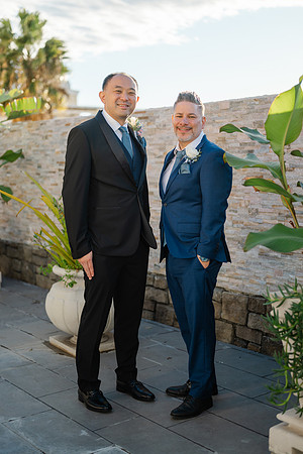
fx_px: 631
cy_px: 227
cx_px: 152
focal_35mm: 50
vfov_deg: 39.6
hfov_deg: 27.0
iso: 64
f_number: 1.8
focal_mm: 50
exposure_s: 1/1000
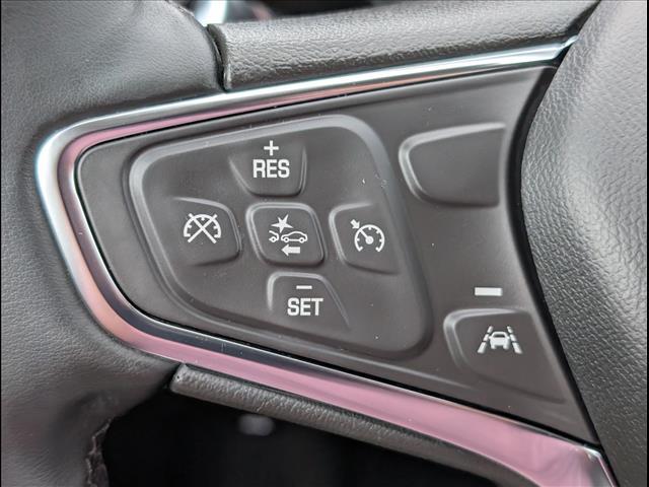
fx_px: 919
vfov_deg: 29.7
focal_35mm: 49
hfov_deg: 38.9
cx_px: 324
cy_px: 244
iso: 343
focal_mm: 6.9
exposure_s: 1/1250
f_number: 1.68
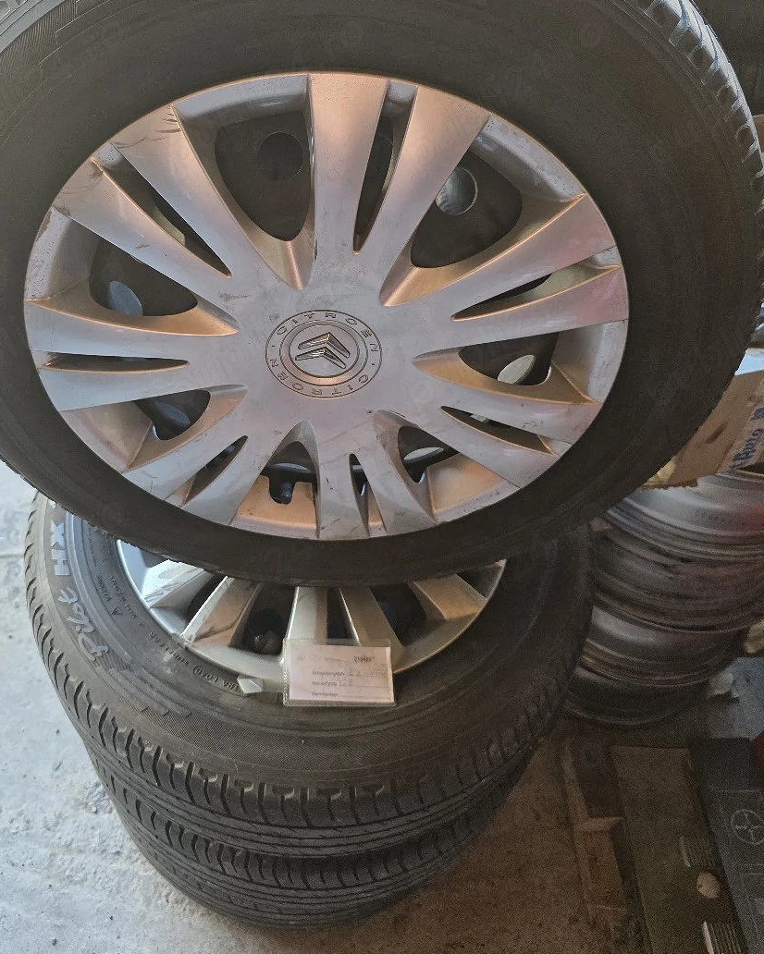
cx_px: 327
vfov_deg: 59.8
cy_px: 370
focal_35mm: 29
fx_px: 819
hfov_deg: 49.8
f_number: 1.7
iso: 250
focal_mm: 6.3
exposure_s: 1/182
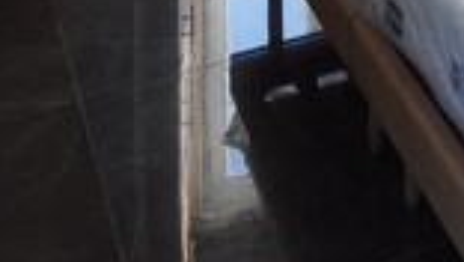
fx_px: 1138
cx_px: 586
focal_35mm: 92
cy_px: -530
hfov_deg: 21.1
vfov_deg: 9.9
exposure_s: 1/125
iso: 360
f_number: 5.6
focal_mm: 9
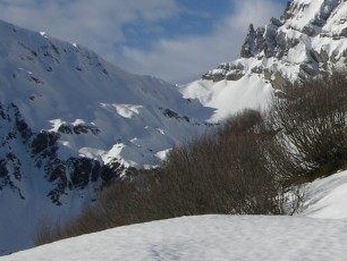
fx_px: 1174
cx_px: 415
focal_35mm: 117
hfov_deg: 16.2
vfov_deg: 12.7
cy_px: 108
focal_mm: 8.9
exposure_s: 1/350
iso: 50
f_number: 8
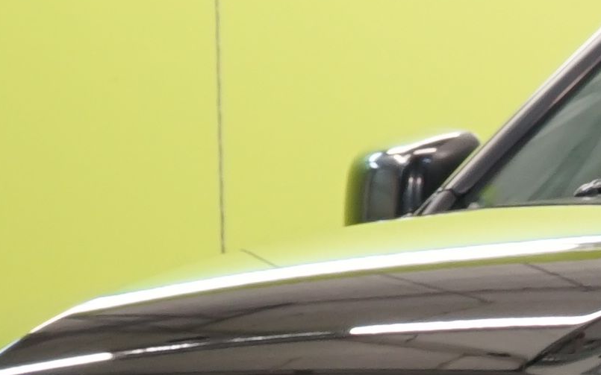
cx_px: 1446
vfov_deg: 2.5
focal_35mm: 532
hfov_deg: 3.9
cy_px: 682
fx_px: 8713
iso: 500
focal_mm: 70
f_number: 5.6
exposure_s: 1/30
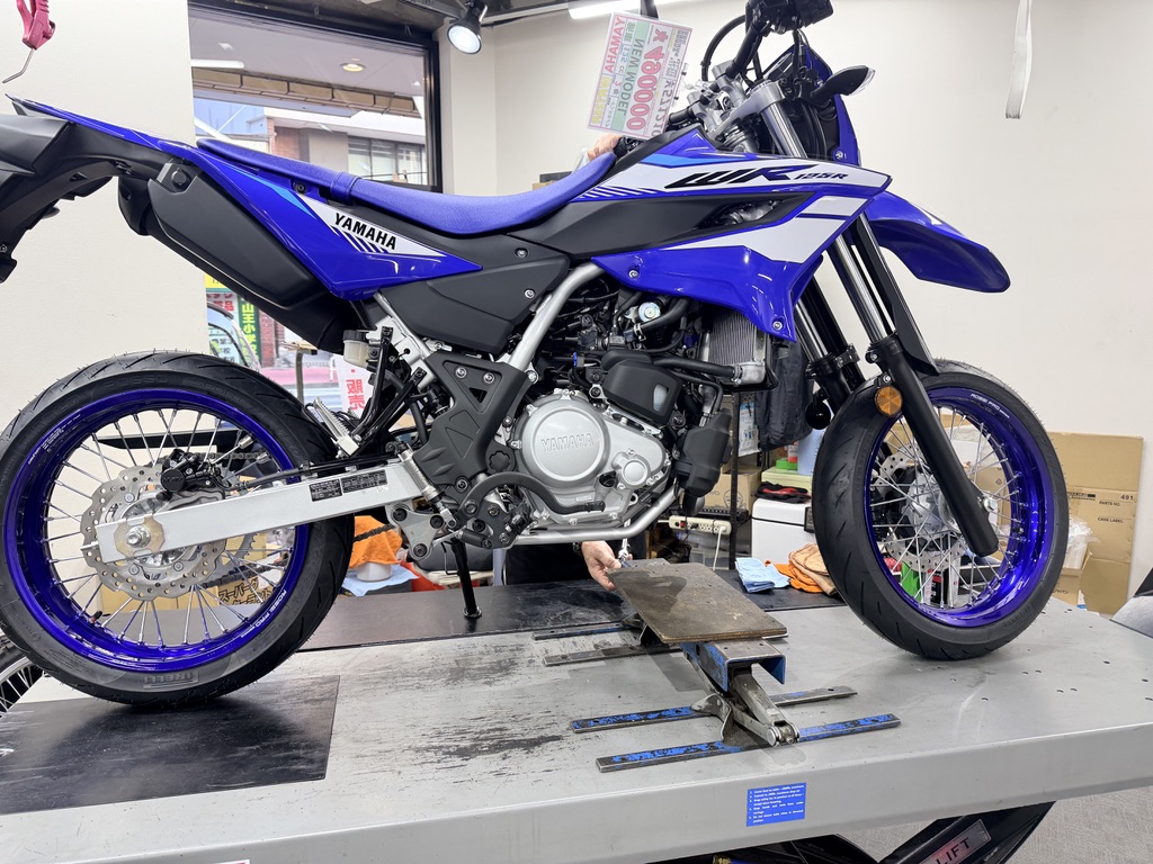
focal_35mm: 24
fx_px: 799
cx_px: 576
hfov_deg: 71.6
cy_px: 432
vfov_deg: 56.8
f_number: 1.78
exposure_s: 1/121
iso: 125
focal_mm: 6.76
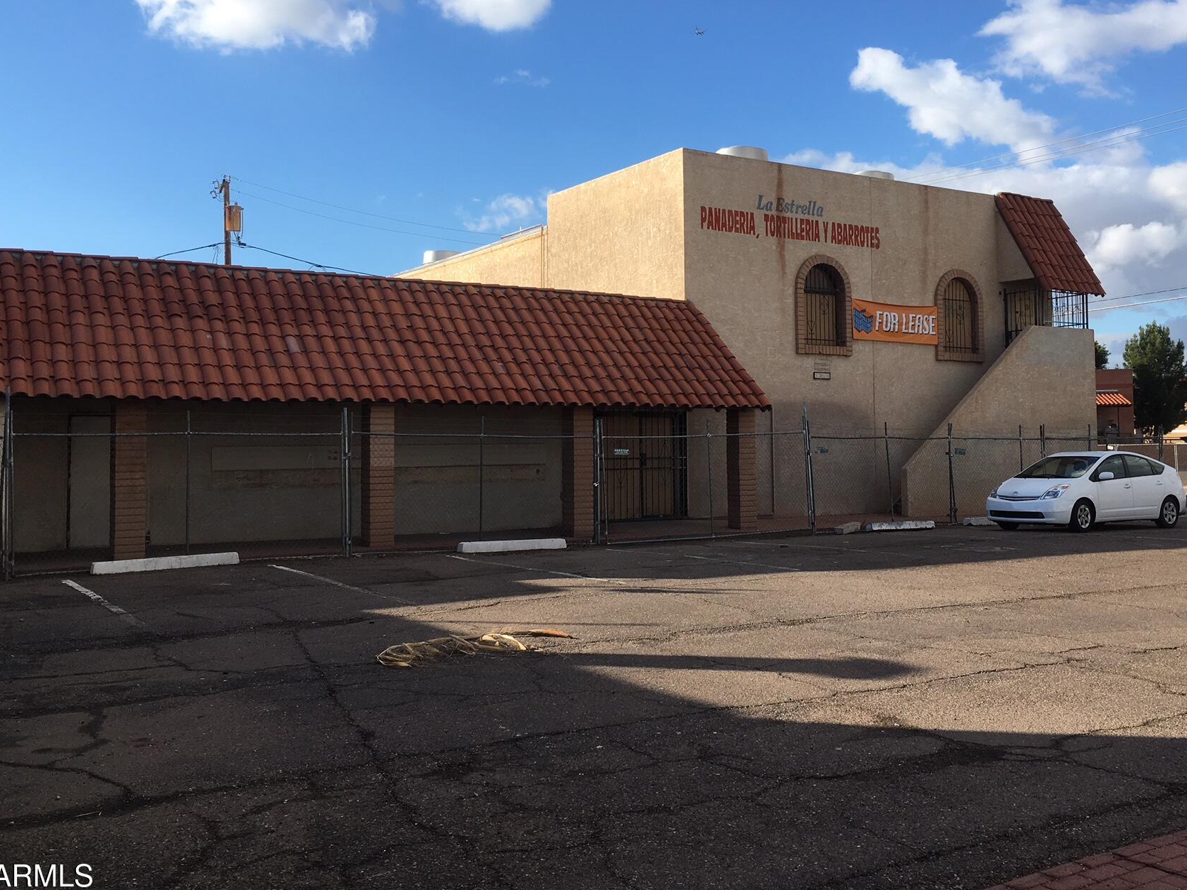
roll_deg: +0.3
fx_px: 1200
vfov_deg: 40.6
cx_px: 629
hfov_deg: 52.6
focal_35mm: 35
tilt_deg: +2.4
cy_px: 388
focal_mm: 4.15
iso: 25
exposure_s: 1/1054
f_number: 2.2
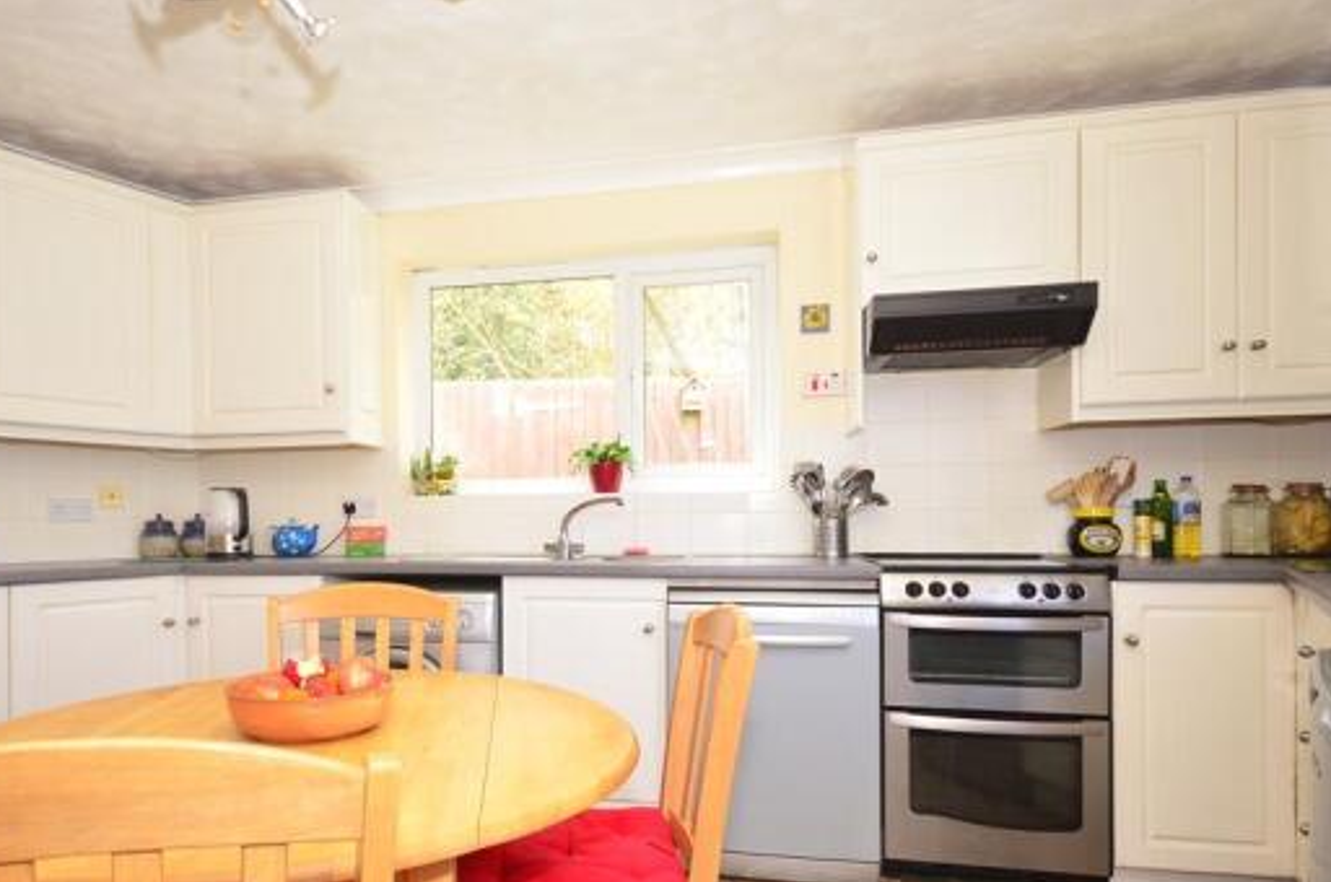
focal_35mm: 23
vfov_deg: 54.6
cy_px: 516
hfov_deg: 75.7
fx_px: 849
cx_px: 568
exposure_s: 1/1.6
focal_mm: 12
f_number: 5
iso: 200
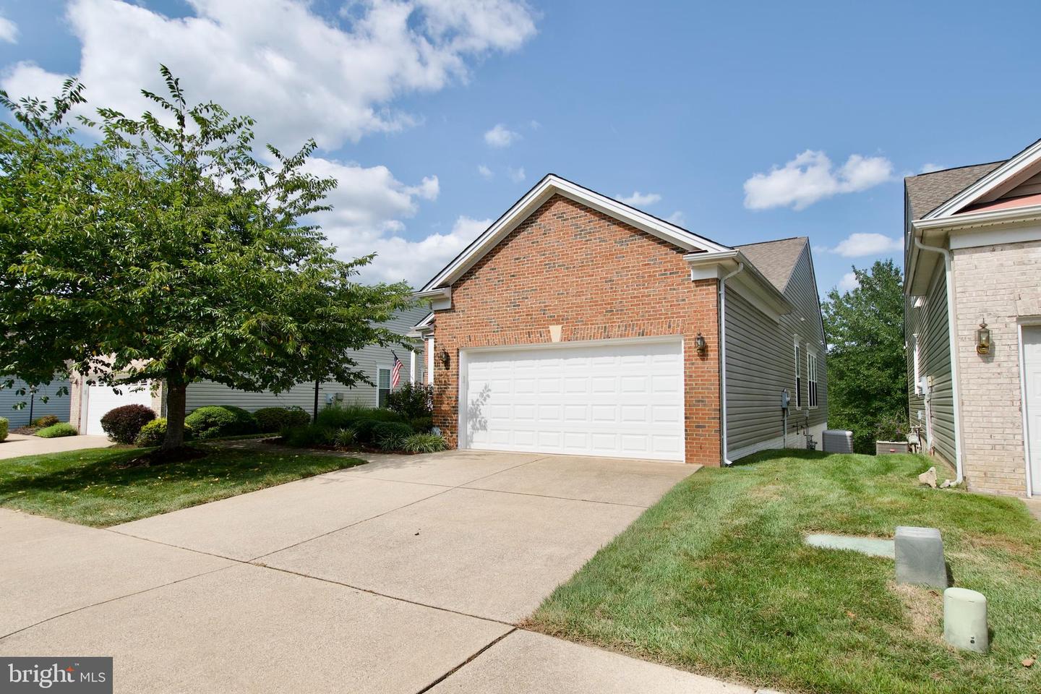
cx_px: 520
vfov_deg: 64.6
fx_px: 549
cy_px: 347
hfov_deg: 86.9
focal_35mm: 19
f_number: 7.1
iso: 320
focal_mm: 13
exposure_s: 1/1250
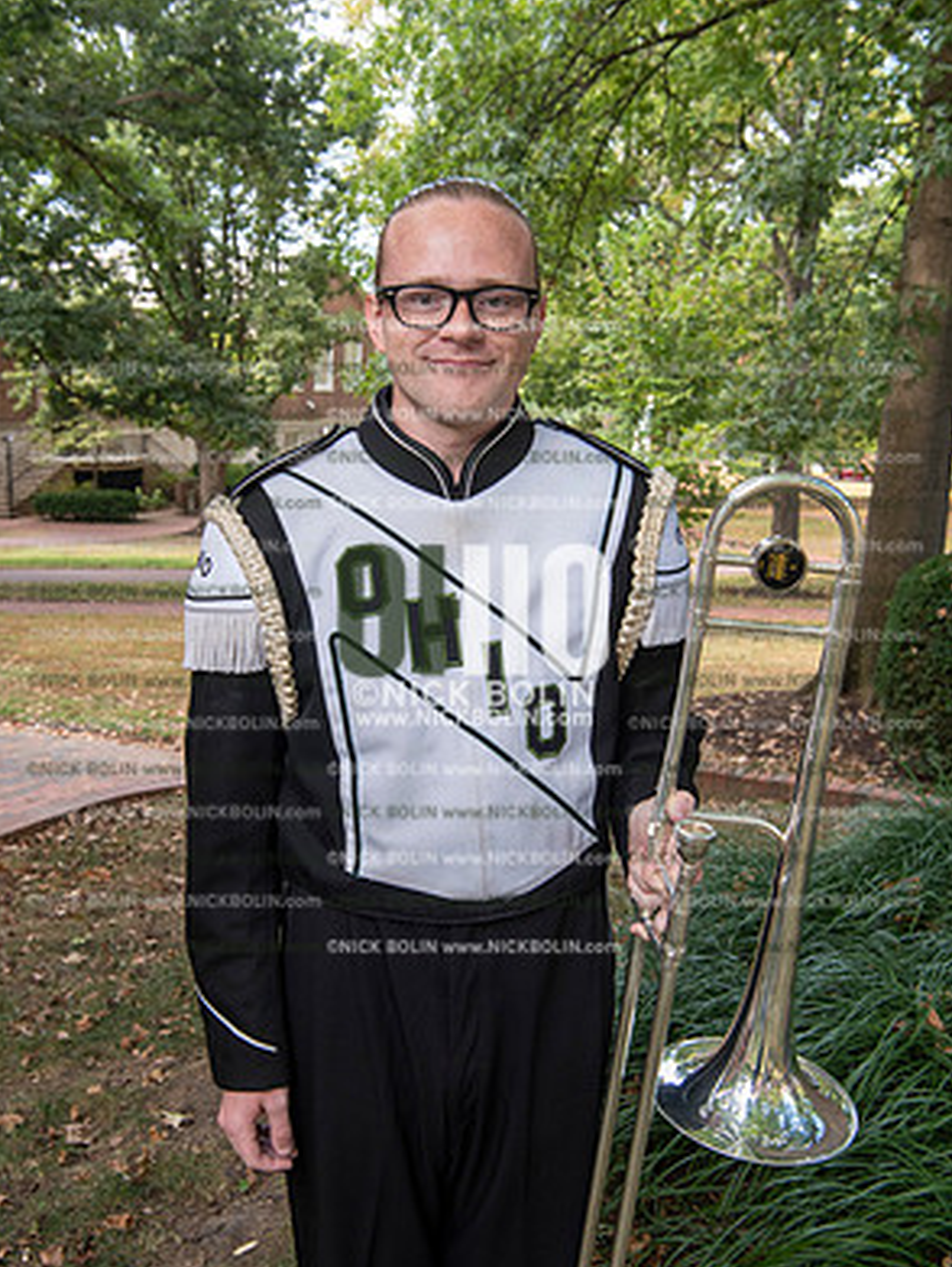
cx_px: 473
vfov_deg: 44.8
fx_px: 1538
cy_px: 635
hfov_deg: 34.4
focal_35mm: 42
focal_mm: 38
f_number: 8
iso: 500
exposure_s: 1/100
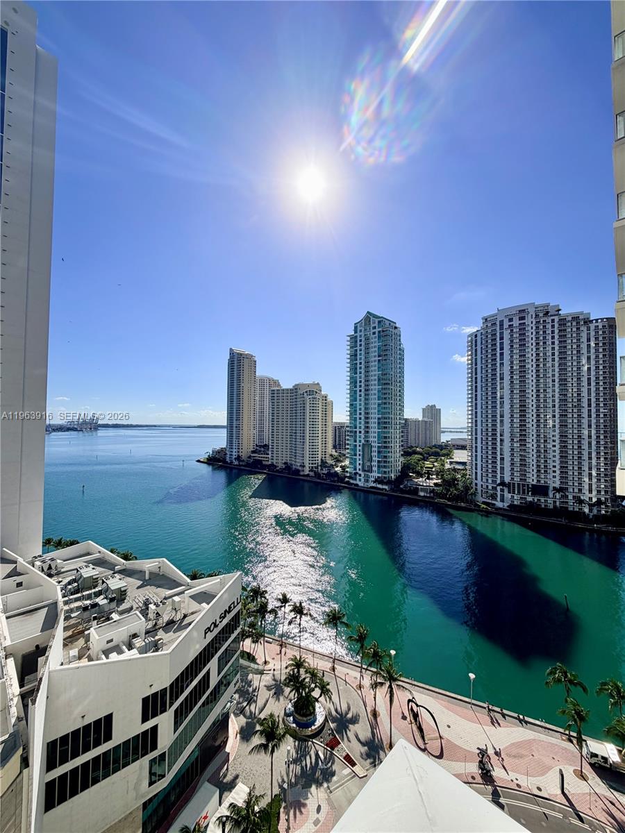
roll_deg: -0.4
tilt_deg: +2.1
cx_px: 312
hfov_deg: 85.7
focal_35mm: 14
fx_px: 337
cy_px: 416
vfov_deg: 102.1
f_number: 2.2
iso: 32
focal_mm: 2.22
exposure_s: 1/1087
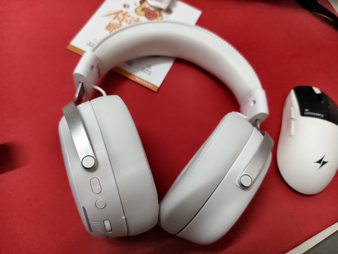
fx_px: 225
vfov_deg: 58.9
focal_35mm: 23
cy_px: 127
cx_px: 169
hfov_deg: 73.9
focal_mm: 5.56
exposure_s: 1/443
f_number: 1.88
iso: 4640
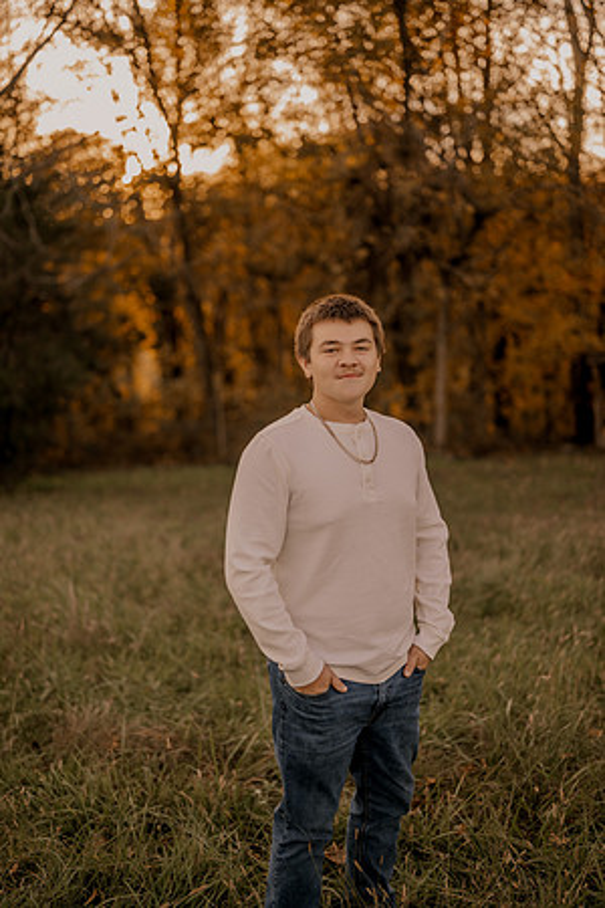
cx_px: 302
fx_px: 1260
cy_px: 454
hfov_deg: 27.0
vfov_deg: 39.6
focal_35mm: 50
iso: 250
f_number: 1.8
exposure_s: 1/500
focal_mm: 50
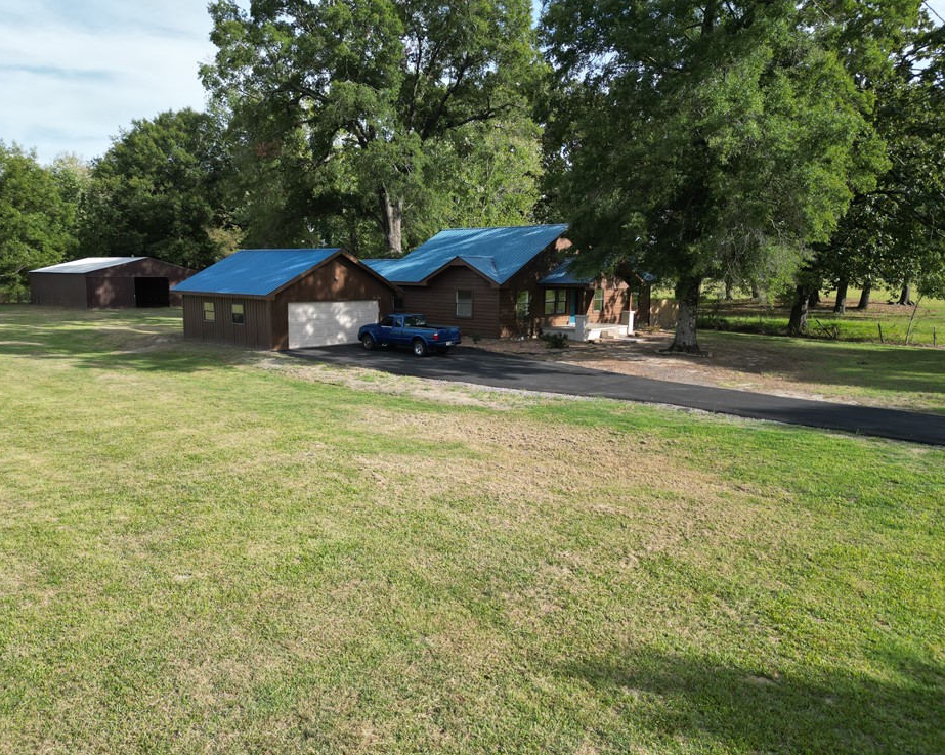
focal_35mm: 26
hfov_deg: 66.0
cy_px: 368
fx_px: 727
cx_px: 438
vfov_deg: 54.9
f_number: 1.7
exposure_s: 1/2000
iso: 140
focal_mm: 6.72
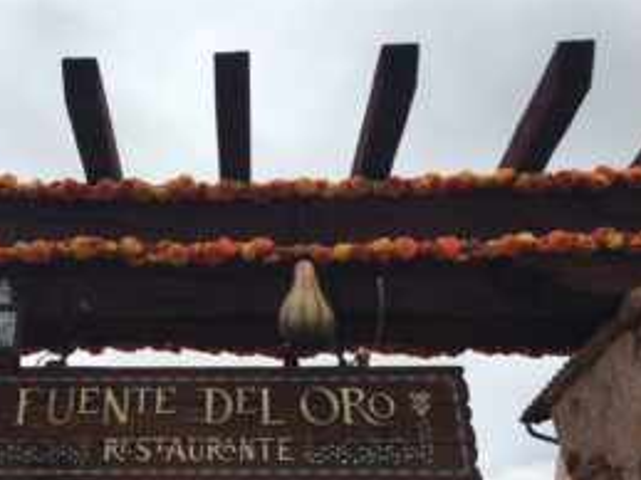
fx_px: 777
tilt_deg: +32.3
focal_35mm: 42
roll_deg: +0.3
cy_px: 299
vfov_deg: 34.2
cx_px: 224
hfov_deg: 44.3
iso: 25
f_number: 2.2
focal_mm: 4.15
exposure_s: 1/793
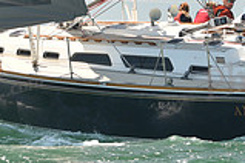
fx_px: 1742
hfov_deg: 8.0
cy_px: 2
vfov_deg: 5.4
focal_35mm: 256
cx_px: 125
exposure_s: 1/800
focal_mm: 70
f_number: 3.5
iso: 250
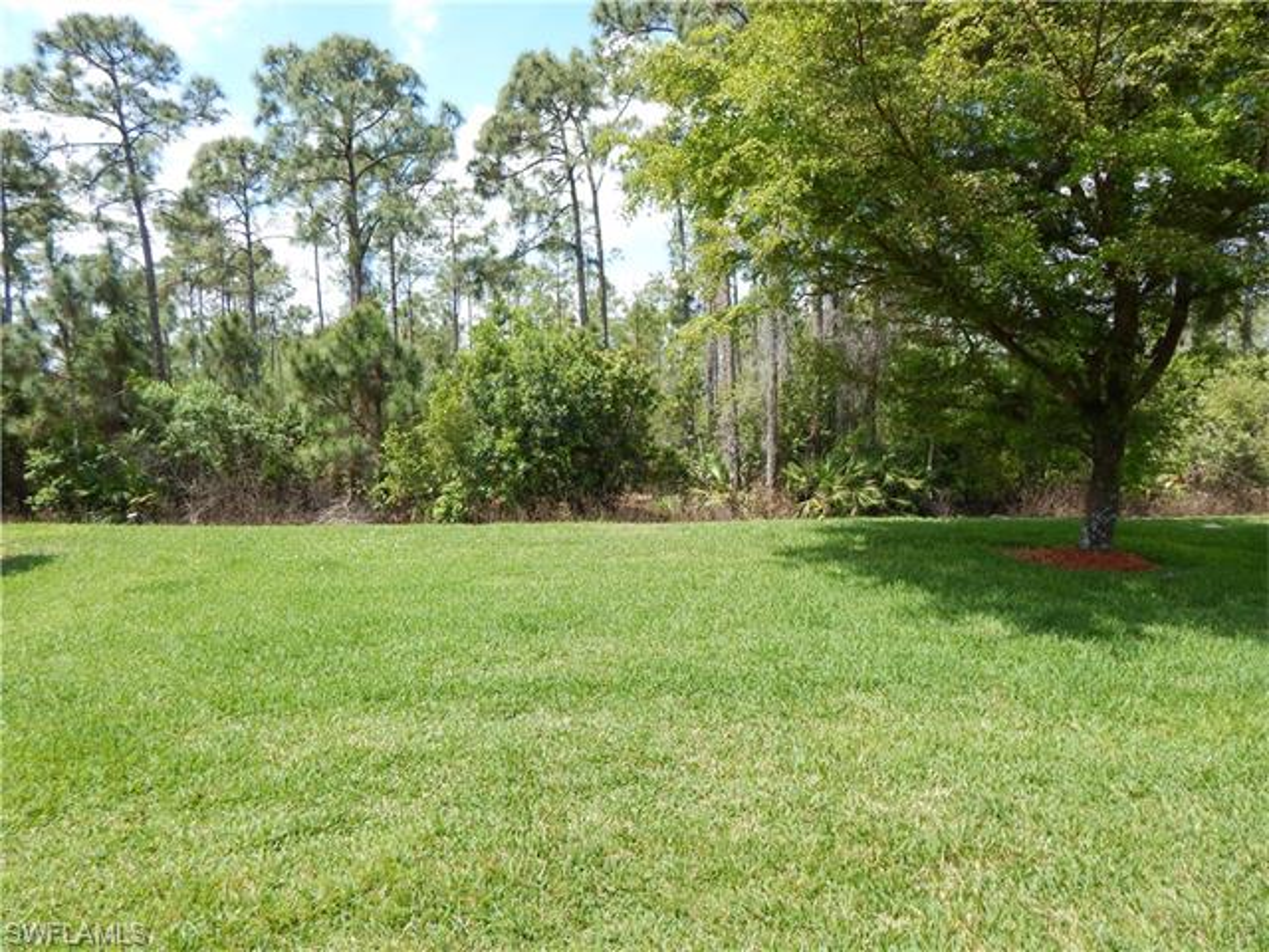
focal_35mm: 22
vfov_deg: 61.1
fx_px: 807
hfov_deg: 76.4
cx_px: 634
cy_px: 476
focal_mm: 4
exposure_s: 1/1000
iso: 125
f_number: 3
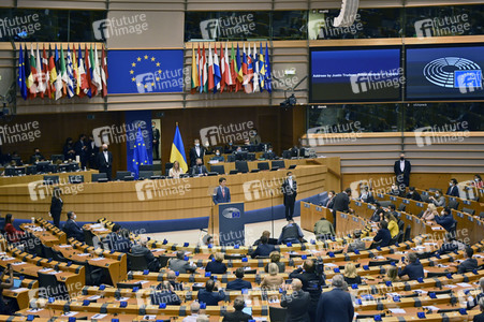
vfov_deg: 18.9
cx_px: 242
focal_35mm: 72
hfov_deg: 28.1
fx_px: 967
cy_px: 161
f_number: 4.8
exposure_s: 1/400
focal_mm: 72
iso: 3200
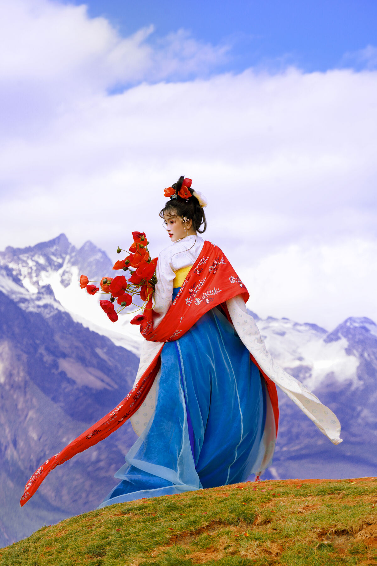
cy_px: 283
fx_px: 2058
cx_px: 188
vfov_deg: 15.6
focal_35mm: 131
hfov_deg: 10.5
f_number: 8
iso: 160
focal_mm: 131
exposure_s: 1/200
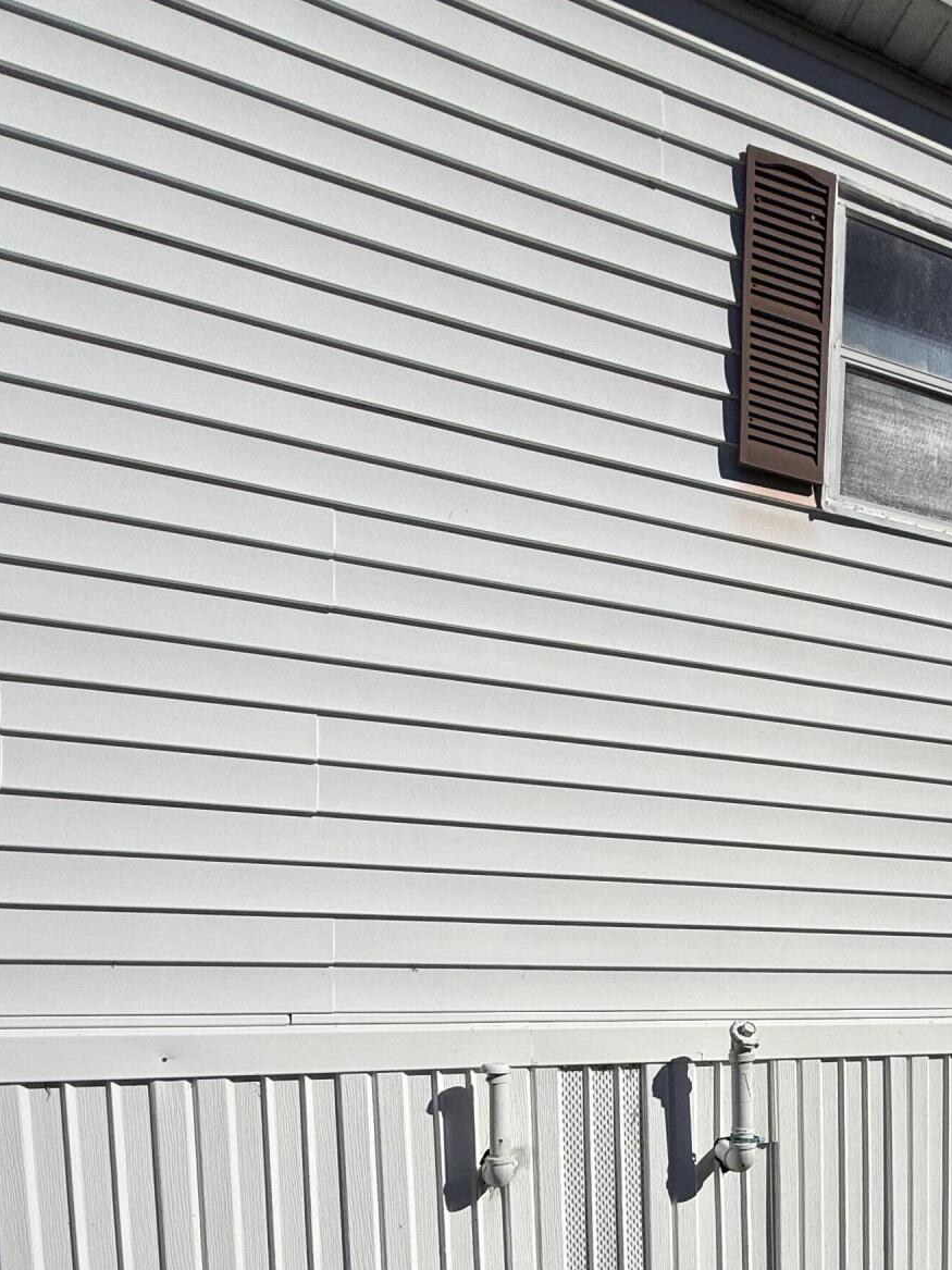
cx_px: 692
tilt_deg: -2.9
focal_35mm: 24
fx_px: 880
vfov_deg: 65.4
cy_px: 1010
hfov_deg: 54.6
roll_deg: -0.1
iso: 40
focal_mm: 2.22
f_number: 2.2
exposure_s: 1/10101
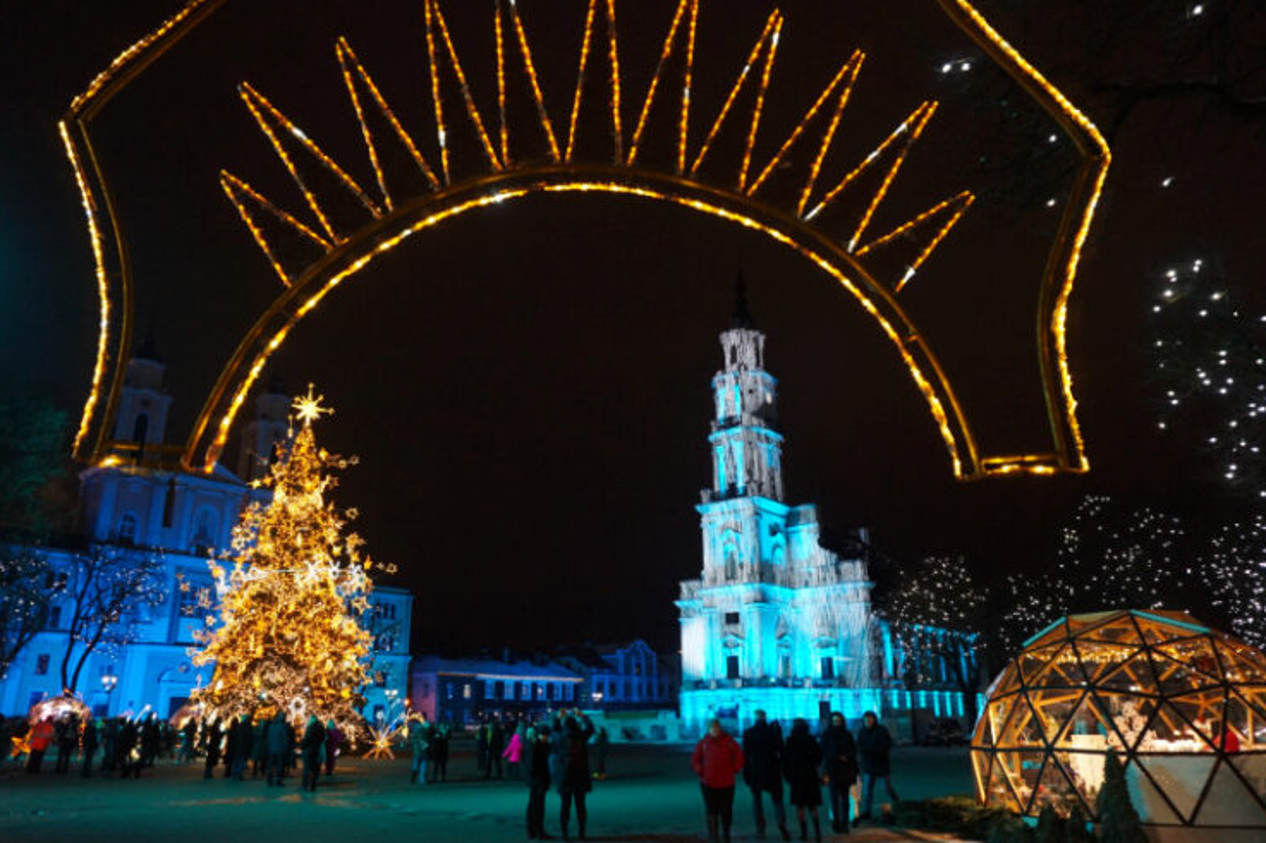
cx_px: 615
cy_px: 423
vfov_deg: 51.3
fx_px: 879
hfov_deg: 71.5
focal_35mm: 25
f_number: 4
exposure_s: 1/60
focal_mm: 16
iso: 1600
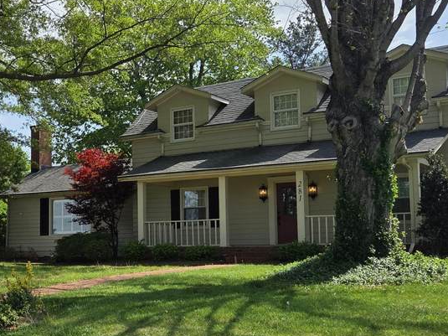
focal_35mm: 55
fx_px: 712
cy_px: 192
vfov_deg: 26.5
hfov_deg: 33.7
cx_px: 78
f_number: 1.8
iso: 80
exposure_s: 1/4460
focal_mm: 5.4
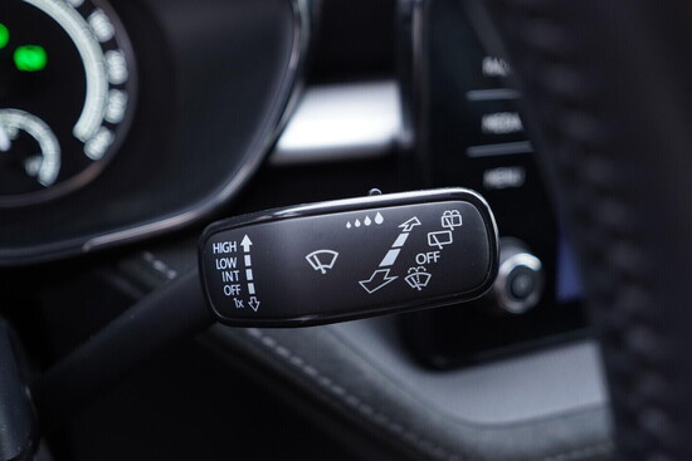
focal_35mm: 36
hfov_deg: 53.1
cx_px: 346
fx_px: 692
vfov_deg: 36.9
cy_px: 230
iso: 400
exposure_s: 1/40
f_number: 2.8
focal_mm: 24
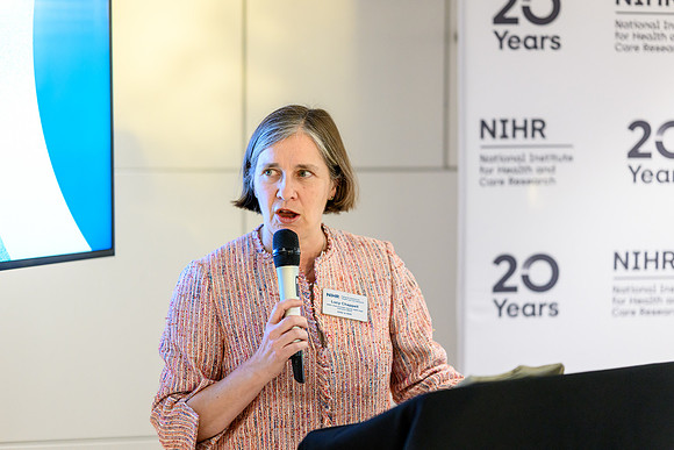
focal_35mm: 85
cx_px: 337
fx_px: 1599
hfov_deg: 23.8
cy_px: 225
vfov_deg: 16.0
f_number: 1.8
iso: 2800
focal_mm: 85
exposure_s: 1/400
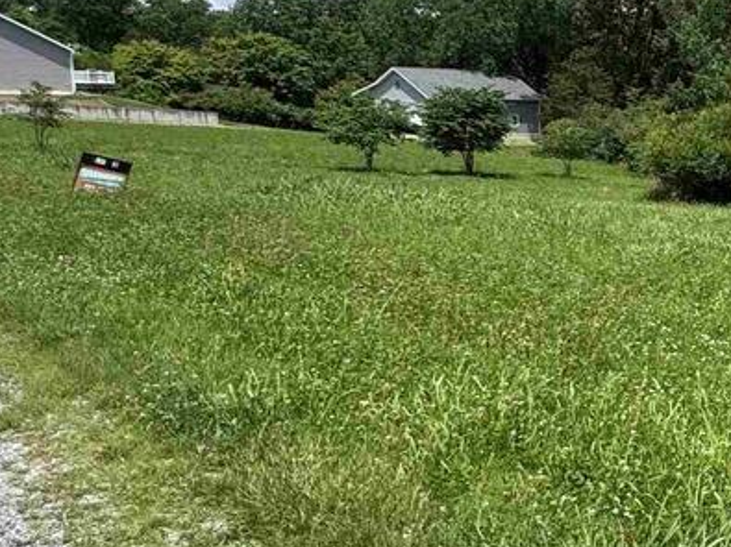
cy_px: 268
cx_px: 962
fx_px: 1077
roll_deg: -2.1
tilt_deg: -9.9
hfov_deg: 29.7
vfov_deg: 28.5
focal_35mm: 51
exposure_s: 1/1143
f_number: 2.2
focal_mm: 2.22
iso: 40
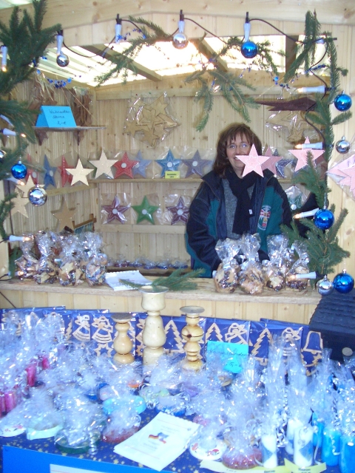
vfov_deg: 52.6
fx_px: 479
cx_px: 178
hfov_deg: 40.7
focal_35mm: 35
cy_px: 236
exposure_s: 1/500
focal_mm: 5.8
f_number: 2.6
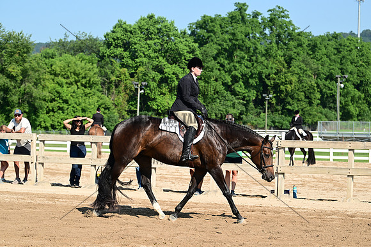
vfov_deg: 12.5
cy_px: 124
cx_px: 186
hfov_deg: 18.6
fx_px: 1134
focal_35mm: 110
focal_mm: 110
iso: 160
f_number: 5.6
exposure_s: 1/767
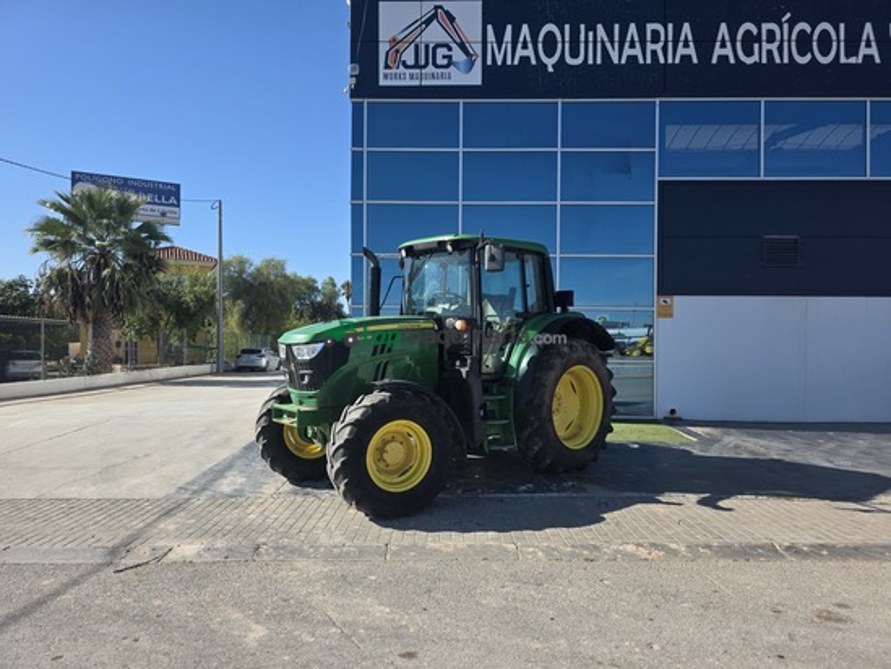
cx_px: 446
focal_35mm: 23
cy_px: 334
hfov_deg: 73.9
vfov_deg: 58.9
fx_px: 592
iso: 80
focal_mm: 6.3
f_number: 1.7
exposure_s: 1/4333
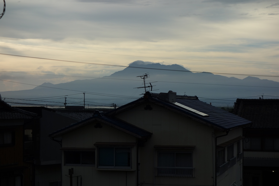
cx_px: 140
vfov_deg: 14.9
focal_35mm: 92
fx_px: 713
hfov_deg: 22.1
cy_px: 93
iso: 125
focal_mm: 34.25
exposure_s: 1/400
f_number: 5.6
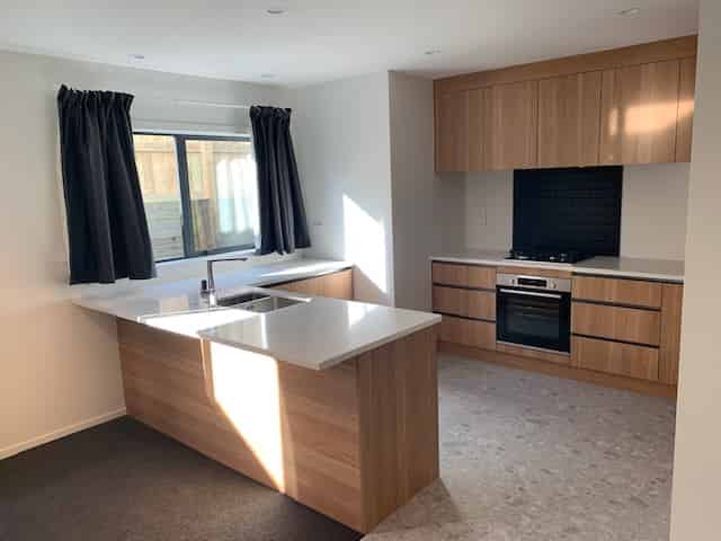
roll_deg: +2.0
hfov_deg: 67.3
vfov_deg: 53.1
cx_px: 360
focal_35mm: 26
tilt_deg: -9.2
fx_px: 542
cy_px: 270
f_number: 1.8
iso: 50
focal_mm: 4.25
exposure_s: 1/100
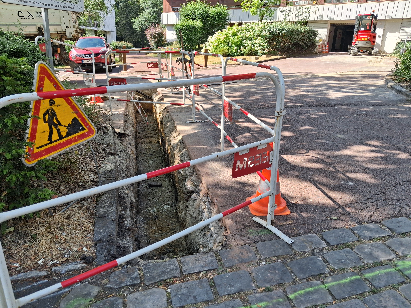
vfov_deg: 51.4
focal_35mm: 27
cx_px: 206
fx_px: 321
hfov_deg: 65.3
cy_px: 154
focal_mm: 4
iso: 20
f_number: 1.8
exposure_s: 1/218
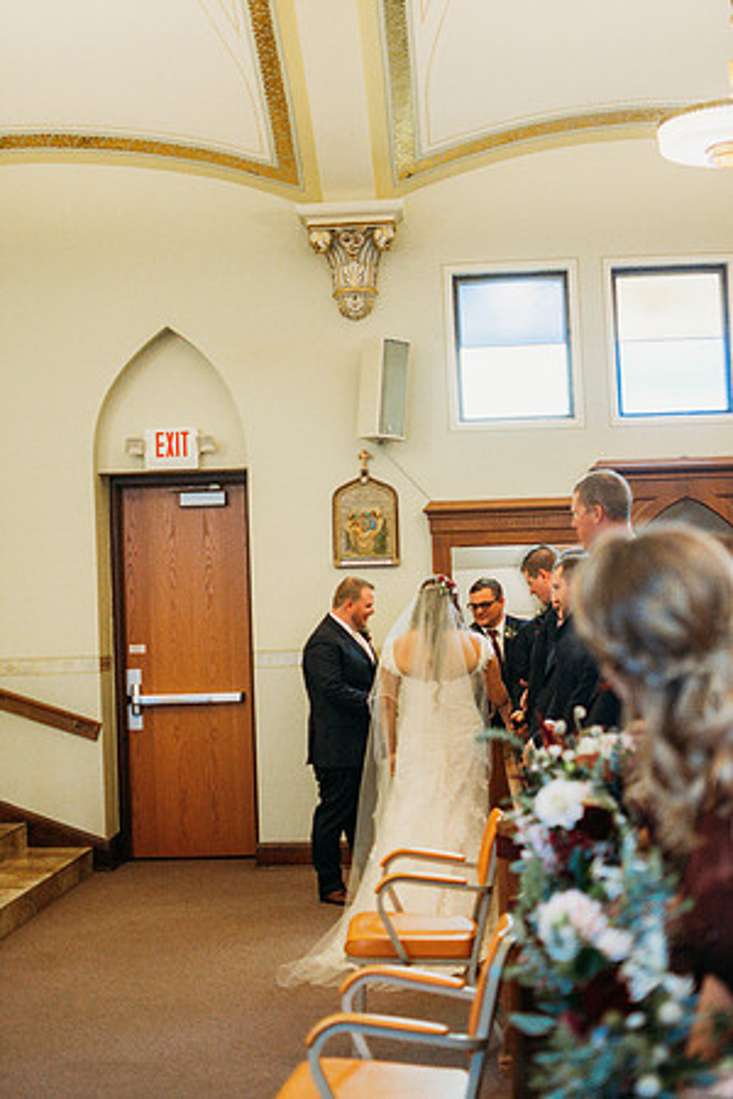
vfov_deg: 37.9
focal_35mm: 52
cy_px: 550
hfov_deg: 25.8
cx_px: 366
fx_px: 1603
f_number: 1.8
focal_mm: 35
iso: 500
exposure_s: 1/640
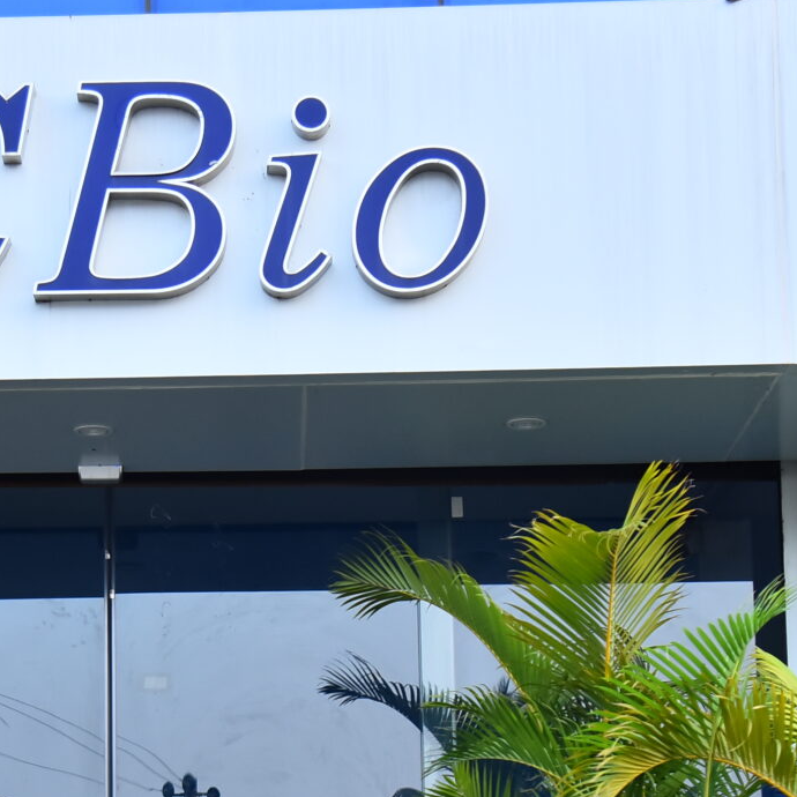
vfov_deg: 17.0
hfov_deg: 17.1
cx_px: 180
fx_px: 2631
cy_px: 713
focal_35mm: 101
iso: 500
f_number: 4
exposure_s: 1/160
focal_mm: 40
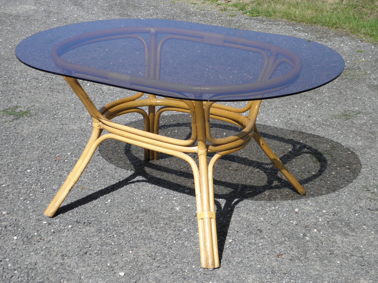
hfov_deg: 28.6
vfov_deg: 21.6
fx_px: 743
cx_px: 189
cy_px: 142
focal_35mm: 68
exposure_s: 1/500
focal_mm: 12.2
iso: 100
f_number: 4.3
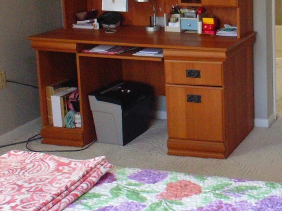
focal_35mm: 65
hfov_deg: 26.3
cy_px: 42
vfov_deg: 22.3
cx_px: 347
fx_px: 529
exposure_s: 1/30
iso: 250
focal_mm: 4
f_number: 3.1
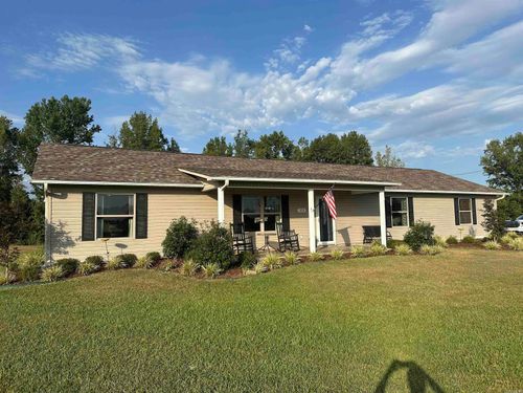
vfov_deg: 56.8
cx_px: 262
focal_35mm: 24
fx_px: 363
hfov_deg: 71.6
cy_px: 196
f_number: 1.78
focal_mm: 6.86
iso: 80
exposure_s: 1/4184
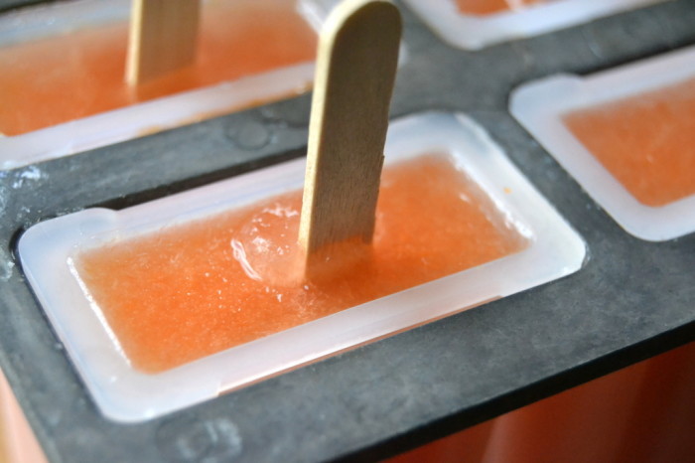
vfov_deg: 16.5
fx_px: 1592
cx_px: 348
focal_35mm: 82
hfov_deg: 24.6
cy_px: 232
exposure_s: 1/500
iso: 3200
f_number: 5.6
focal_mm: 55
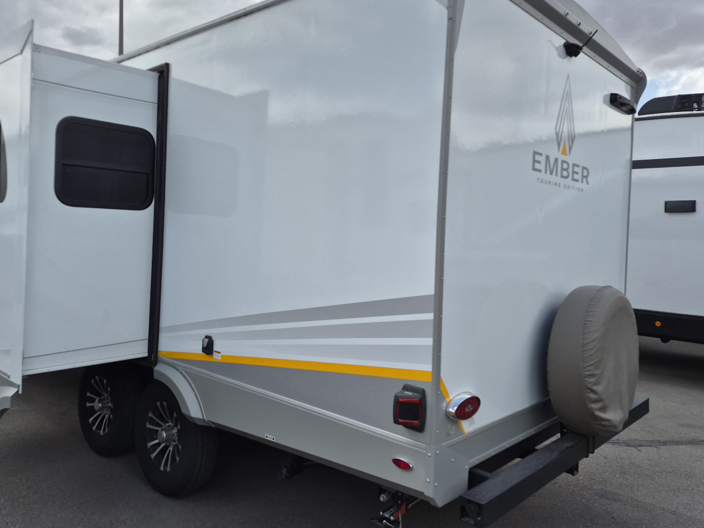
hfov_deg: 65.0
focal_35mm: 27
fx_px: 549
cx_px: 304
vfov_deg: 51.3
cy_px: 240
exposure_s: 1/5000
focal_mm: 5.4
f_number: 1.8
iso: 80
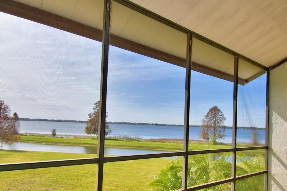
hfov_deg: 73.7
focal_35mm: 24
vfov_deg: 52.6
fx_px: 191
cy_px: 118
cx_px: 154
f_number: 10
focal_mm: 10
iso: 100
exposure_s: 1/250
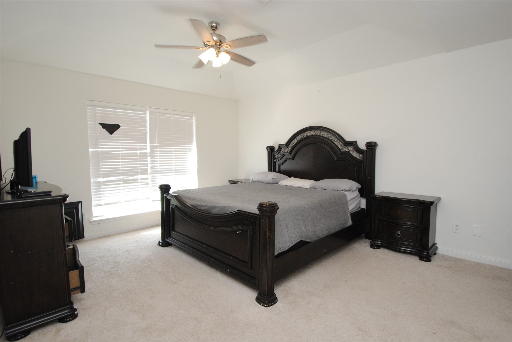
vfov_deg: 69.8
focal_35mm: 17
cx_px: 256
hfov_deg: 92.4
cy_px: 171
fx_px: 246
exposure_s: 1/60
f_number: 4
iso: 200
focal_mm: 11.5
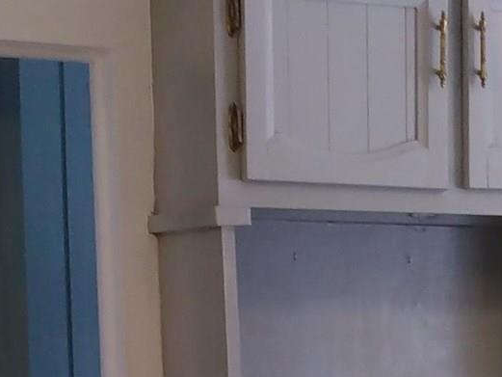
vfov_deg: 11.3
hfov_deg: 16.2
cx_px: 537
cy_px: 756
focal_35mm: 118
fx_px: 1712
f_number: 2
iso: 163
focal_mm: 3.54
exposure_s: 1/30
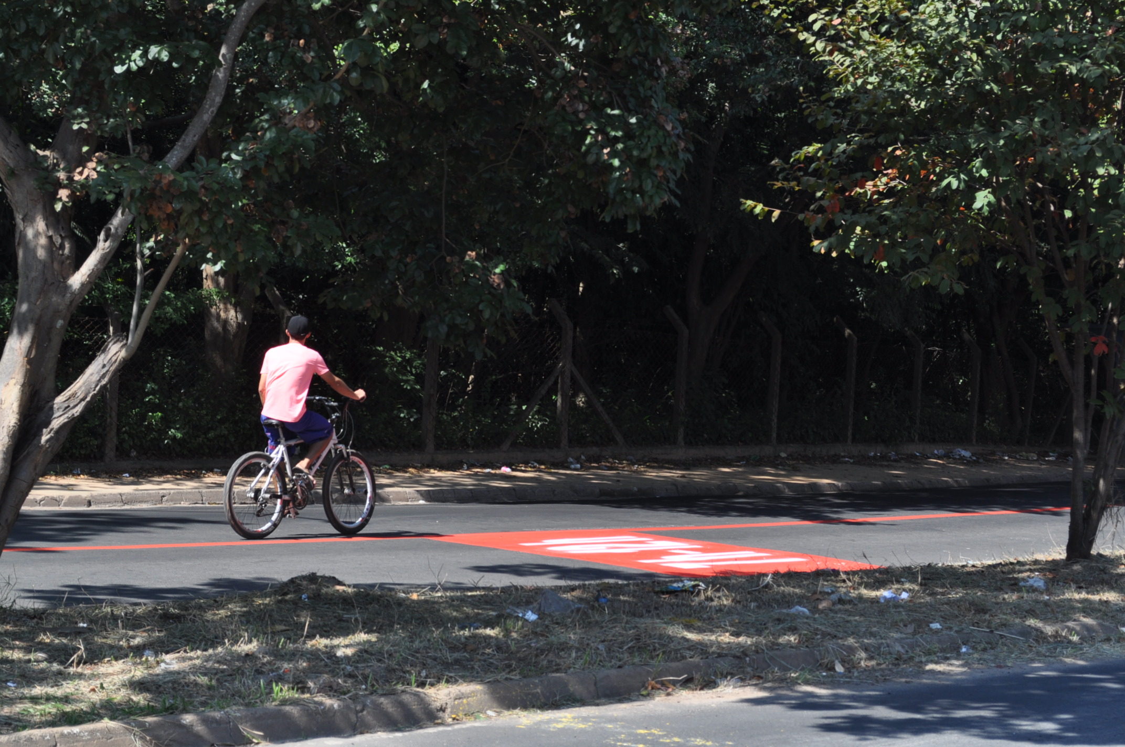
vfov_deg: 16.5
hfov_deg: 24.6
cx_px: 562
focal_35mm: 82
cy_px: 374
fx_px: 2575
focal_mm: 55
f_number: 8
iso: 200
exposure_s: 1/250
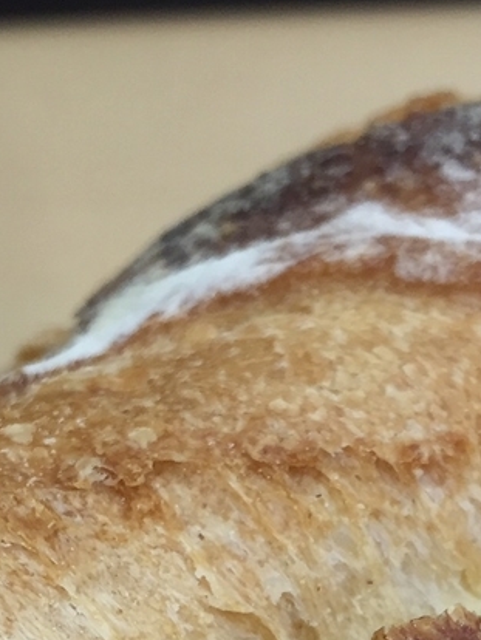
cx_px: 261
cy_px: 863
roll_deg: -0.5
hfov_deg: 17.6
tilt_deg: -42.2
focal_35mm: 84
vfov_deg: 20.9
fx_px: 1555
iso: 40
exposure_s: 1/40
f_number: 2.2
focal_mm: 4.15
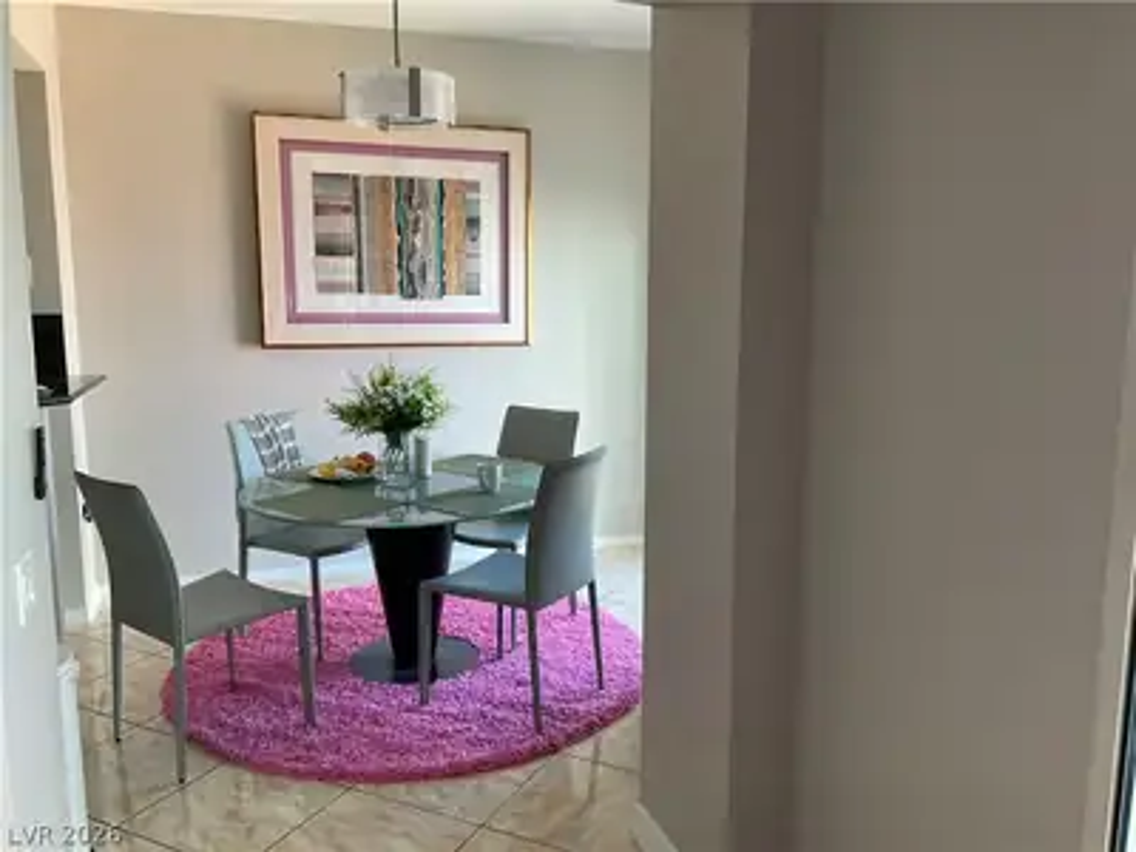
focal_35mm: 29
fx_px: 952
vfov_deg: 48.2
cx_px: 568
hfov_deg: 61.7
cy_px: 426
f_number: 1.8
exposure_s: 1/60
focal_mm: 3
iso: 50
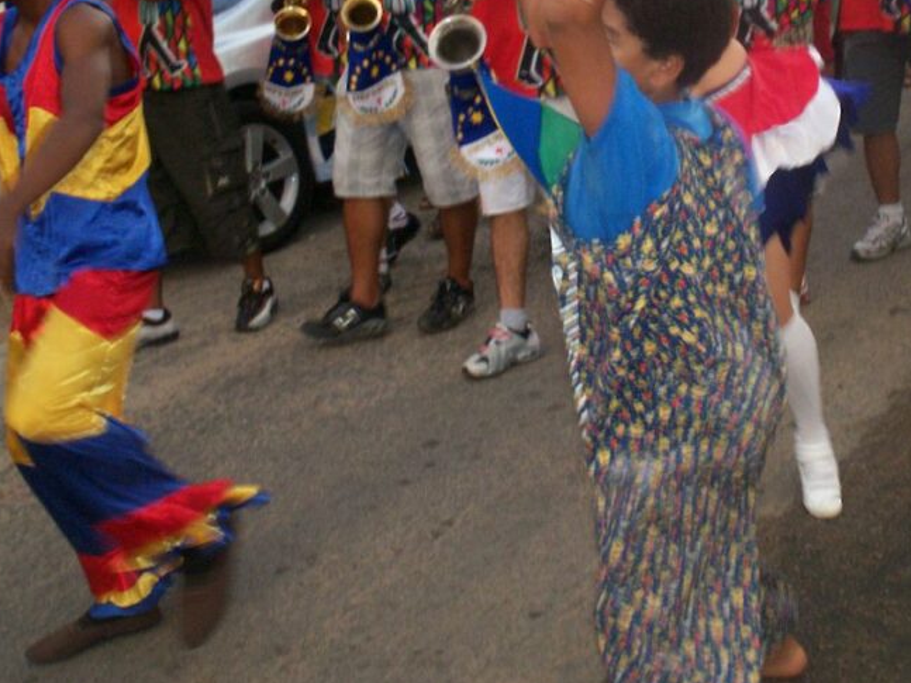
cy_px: 159
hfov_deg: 33.5
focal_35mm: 57
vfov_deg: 25.3
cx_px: 608
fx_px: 1500
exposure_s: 1/64
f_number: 4.5
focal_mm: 5.9
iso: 140
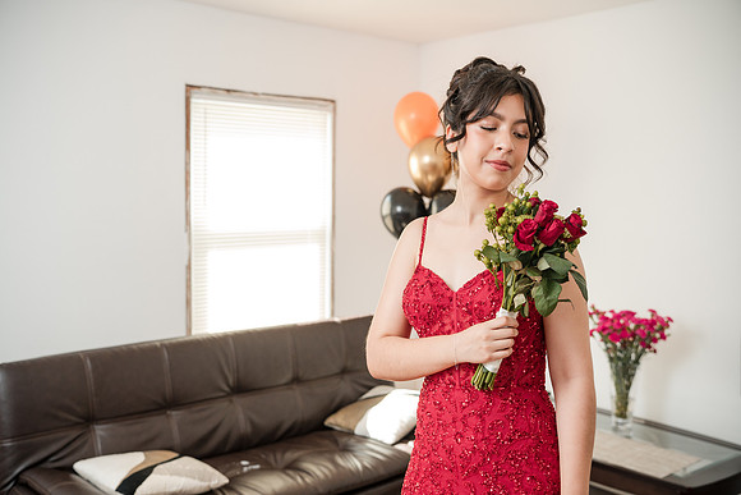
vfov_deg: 35.1
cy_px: 248
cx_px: 370
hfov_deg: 50.7
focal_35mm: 38
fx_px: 782
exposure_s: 1/250
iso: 1000
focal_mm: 38
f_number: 3.2
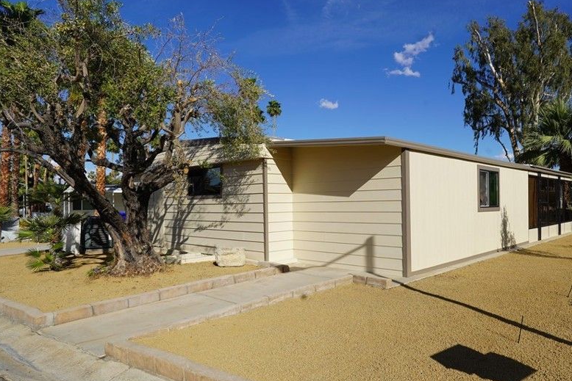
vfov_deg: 50.1
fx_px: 408
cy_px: 199
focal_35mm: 26
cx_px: 361
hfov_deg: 68.9
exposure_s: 1/320
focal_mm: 19.5
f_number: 10
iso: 100
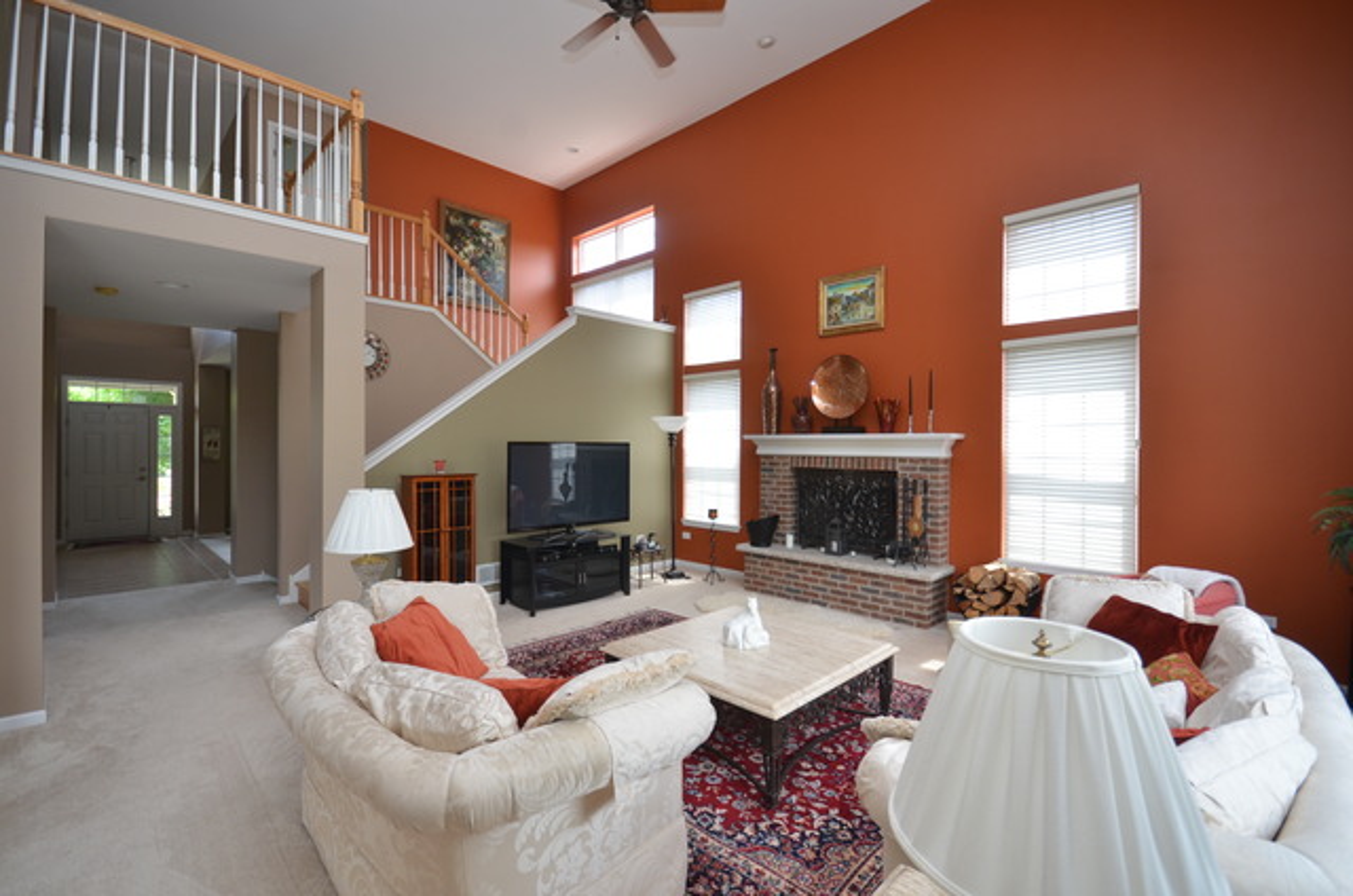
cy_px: 448
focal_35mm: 15
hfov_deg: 100.5
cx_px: 676
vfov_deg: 77.1
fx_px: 563
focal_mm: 10
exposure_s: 1/100
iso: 400
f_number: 5
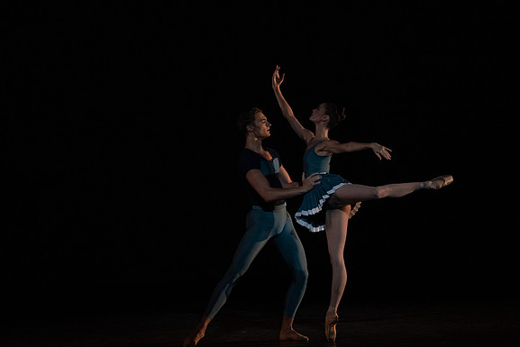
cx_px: 260
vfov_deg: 3.7
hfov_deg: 5.6
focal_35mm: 369
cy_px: 174
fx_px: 5331
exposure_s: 1/320
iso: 8000
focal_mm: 367
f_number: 5.6
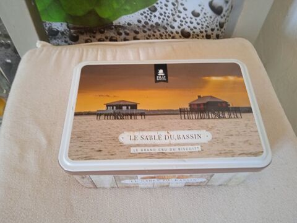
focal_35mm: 28
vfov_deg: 49.7
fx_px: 240
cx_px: 148
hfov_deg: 63.4
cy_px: 112
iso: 405
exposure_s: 1/33.3
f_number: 2.2
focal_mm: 3.43
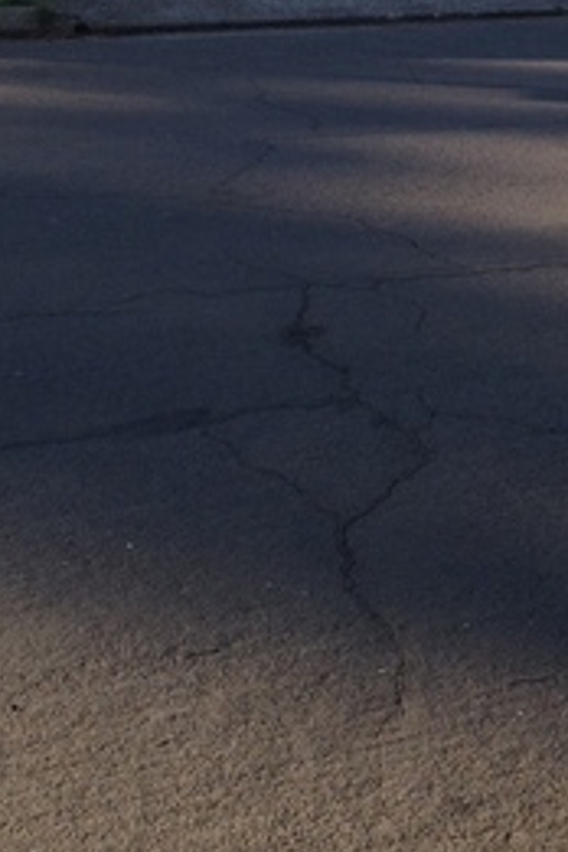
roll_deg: +0.8
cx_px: 522
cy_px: 47
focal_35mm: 93
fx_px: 2201
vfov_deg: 21.3
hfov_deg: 14.5
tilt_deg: -7.2
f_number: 2.4
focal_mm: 4.28
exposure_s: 1/365
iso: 50
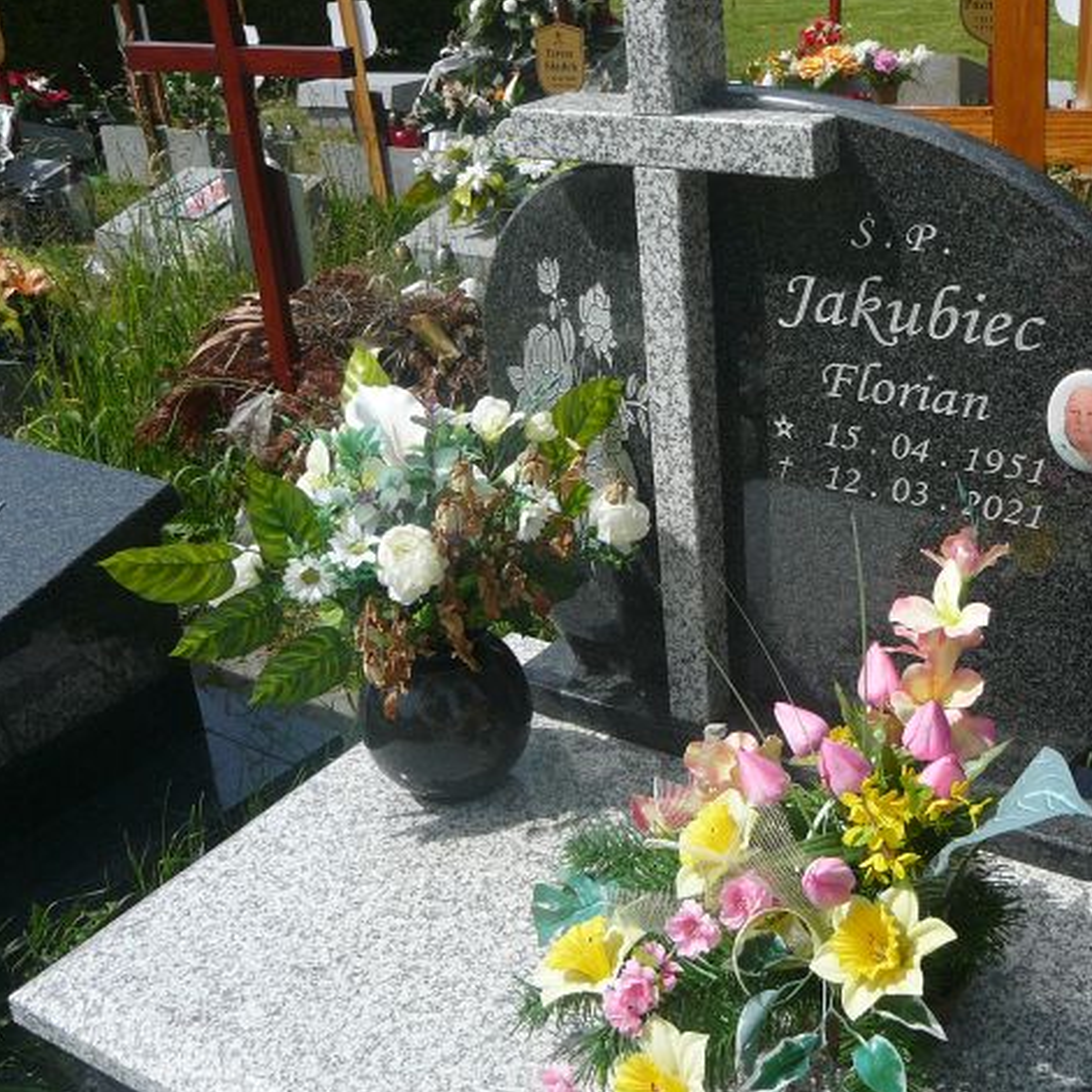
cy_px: 545
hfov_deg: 39.7
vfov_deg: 40.0
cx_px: 691
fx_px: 1499
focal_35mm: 42
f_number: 5
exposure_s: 1/500
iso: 80
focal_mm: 5.2
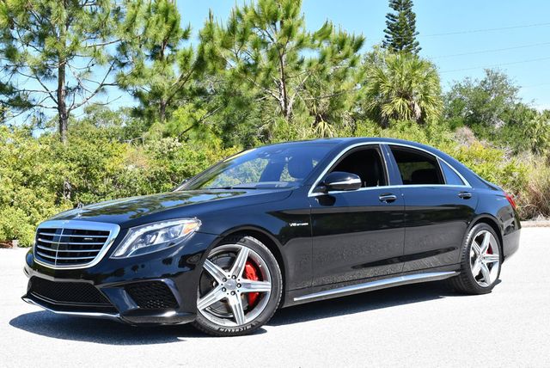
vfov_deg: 28.1
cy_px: 184
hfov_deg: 41.1
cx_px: 275
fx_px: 734
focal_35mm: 48
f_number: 7.1
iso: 200
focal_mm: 24
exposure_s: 1/250
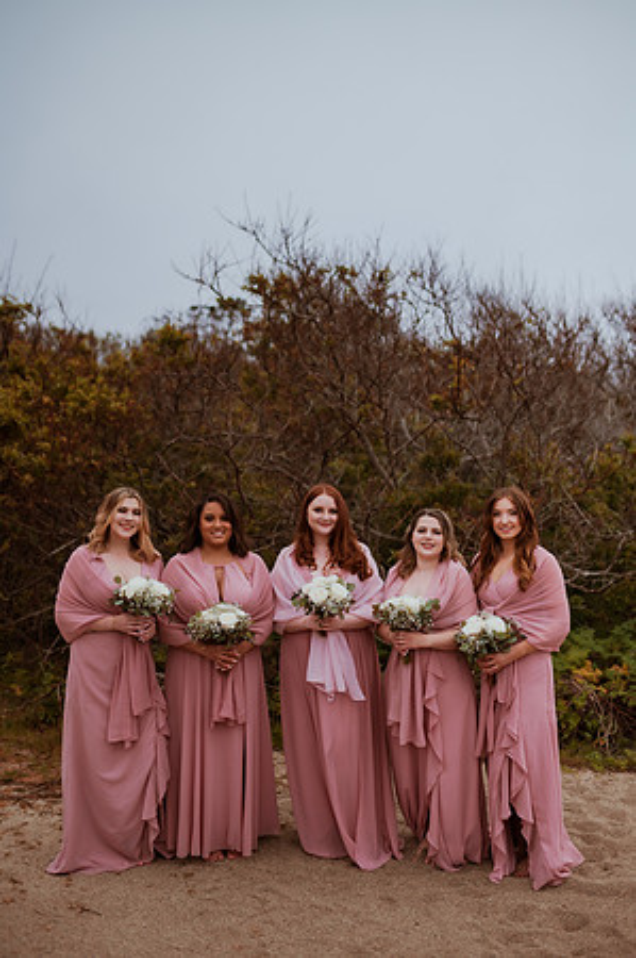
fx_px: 930
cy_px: 479
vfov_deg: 54.5
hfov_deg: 37.8
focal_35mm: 35
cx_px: 318
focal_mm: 35
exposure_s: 1/5000
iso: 400
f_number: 2
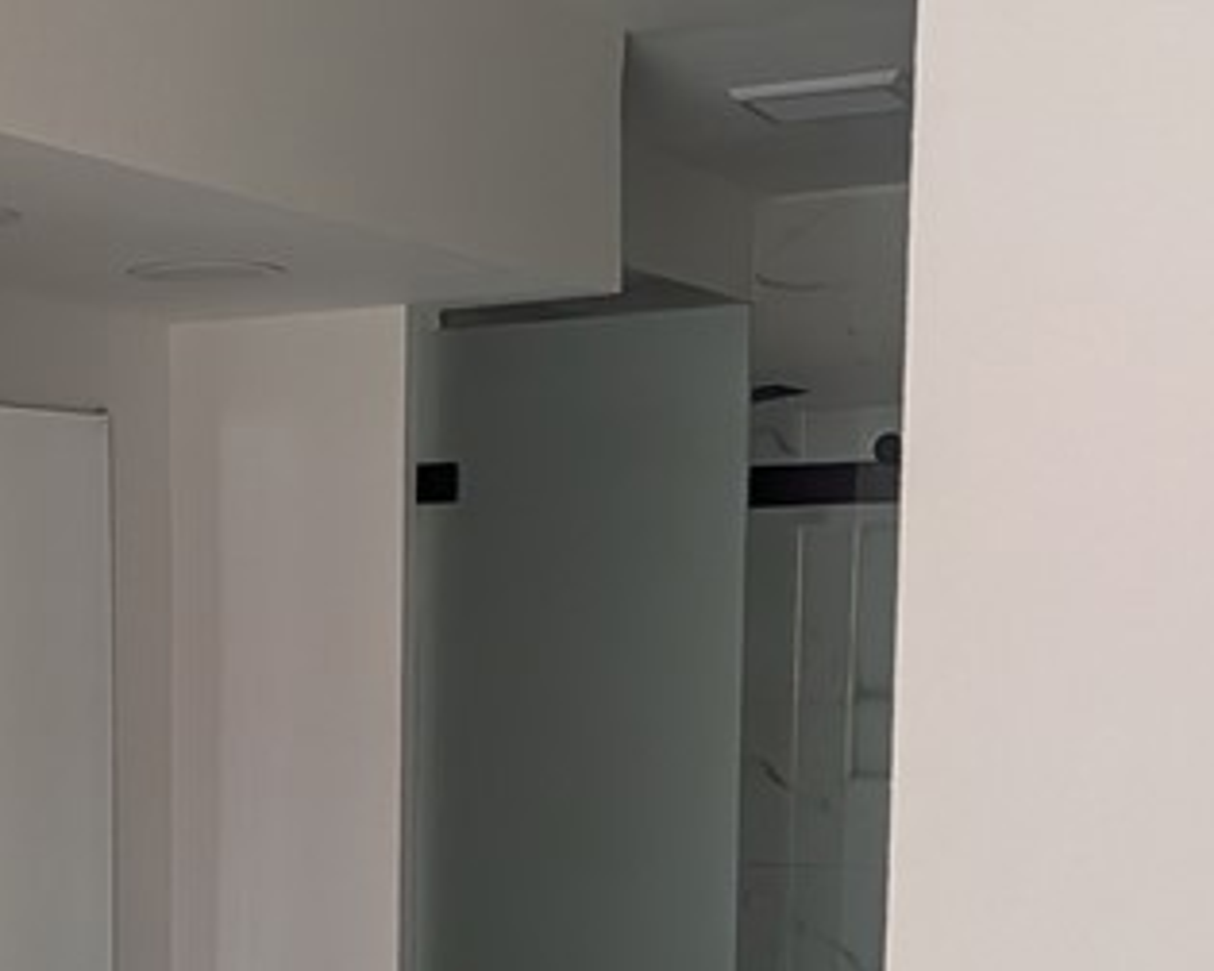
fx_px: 2731
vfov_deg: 19.2
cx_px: -145
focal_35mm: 76
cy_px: 1106
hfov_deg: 23.4
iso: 531
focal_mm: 6.9
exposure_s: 1/343
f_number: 1.68
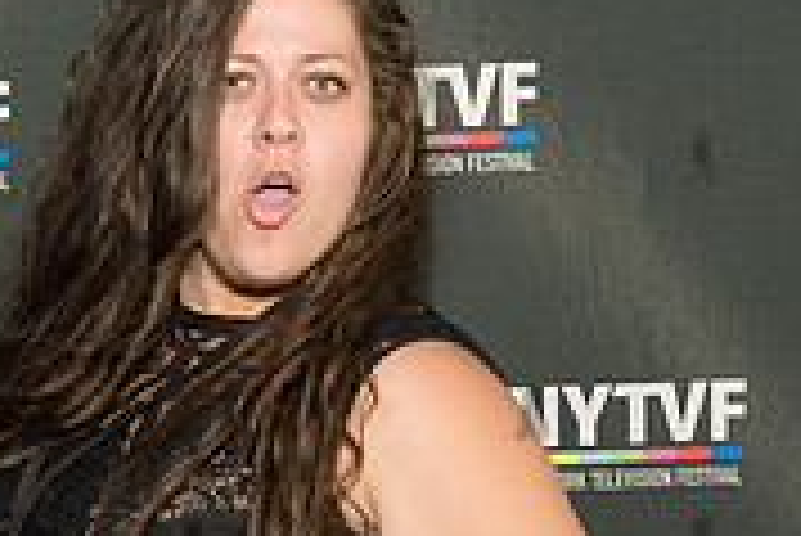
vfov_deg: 12.2
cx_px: 194
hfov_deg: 18.3
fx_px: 2472
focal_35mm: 111
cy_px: 522
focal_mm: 44
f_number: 4
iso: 2000
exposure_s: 1/400
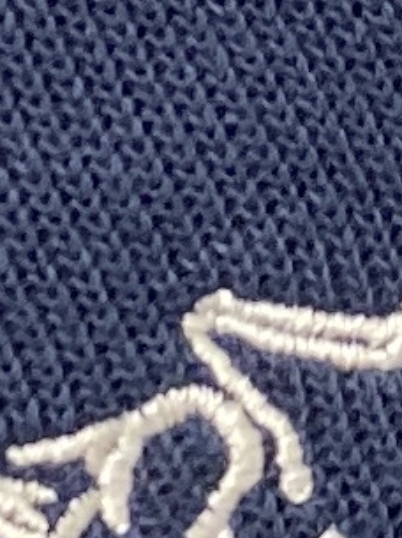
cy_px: 808
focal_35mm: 85
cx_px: 22
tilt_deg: -14.2
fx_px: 1319
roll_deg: +22.7
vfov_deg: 19.9
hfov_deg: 17.0
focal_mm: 4.25
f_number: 1.8
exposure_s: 1/100
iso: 125
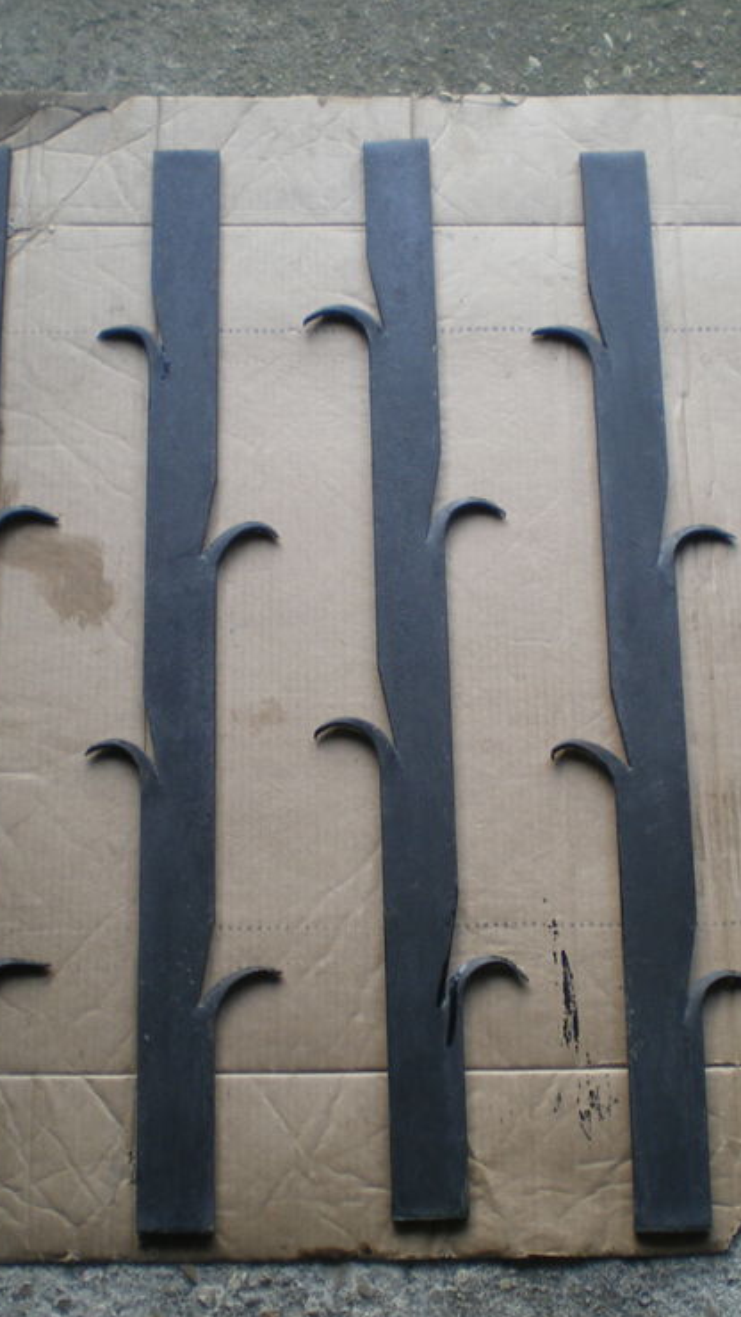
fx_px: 1852
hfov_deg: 22.6
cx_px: 379
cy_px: 664
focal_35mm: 53
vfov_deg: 39.2
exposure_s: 1/50
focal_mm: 6.3
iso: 64
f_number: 3.1
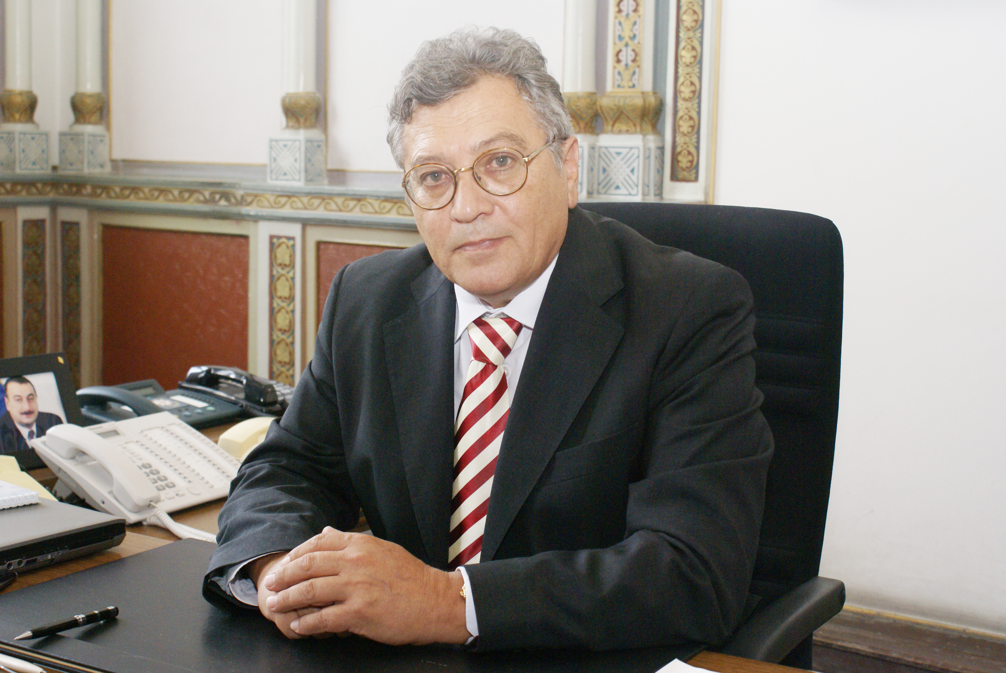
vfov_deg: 25.8
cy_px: 336
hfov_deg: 37.8
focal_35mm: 52
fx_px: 1469
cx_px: 503
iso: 400
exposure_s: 1/60
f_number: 5.6
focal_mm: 35
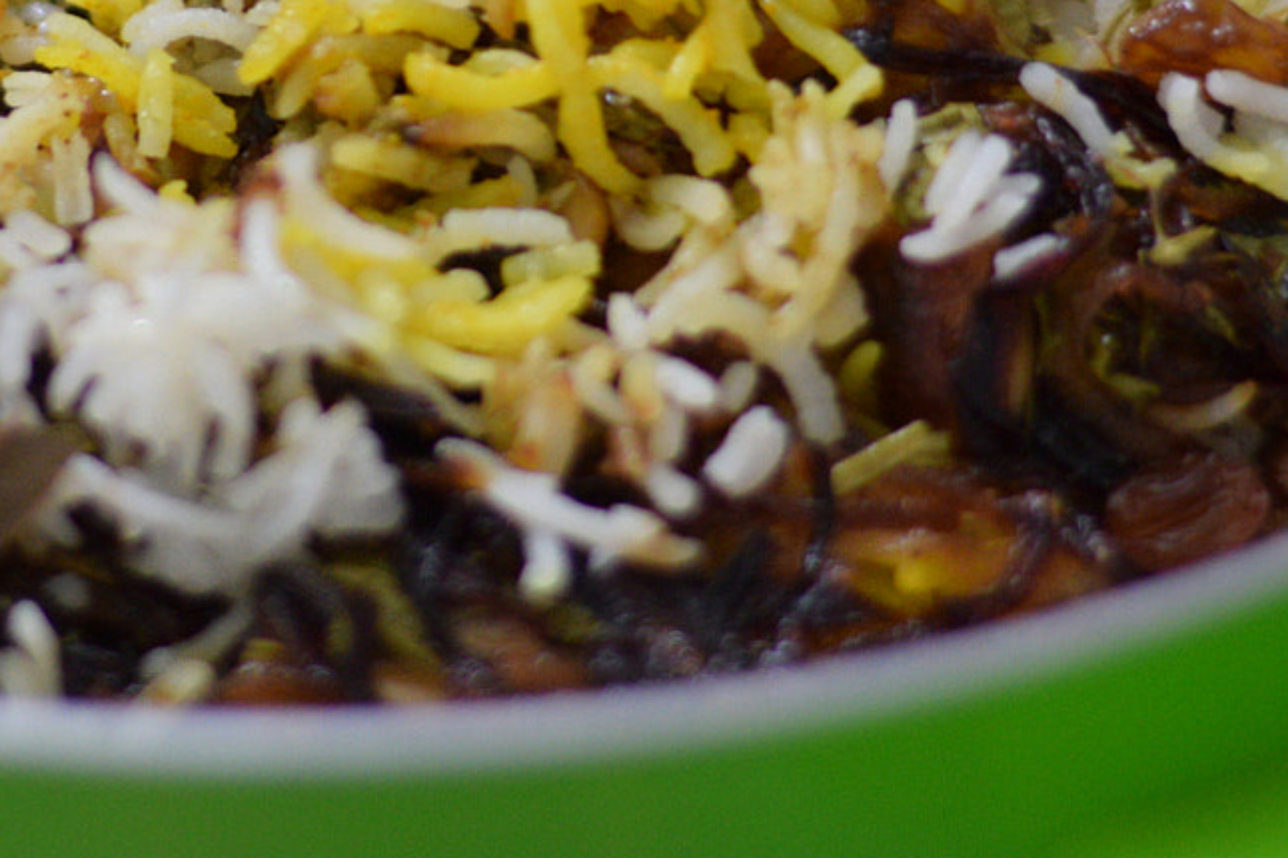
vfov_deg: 7.3
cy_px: -60
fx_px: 6654
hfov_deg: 11.0
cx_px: 429
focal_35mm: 186
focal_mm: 50
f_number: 1.8
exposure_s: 1/100
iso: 1100
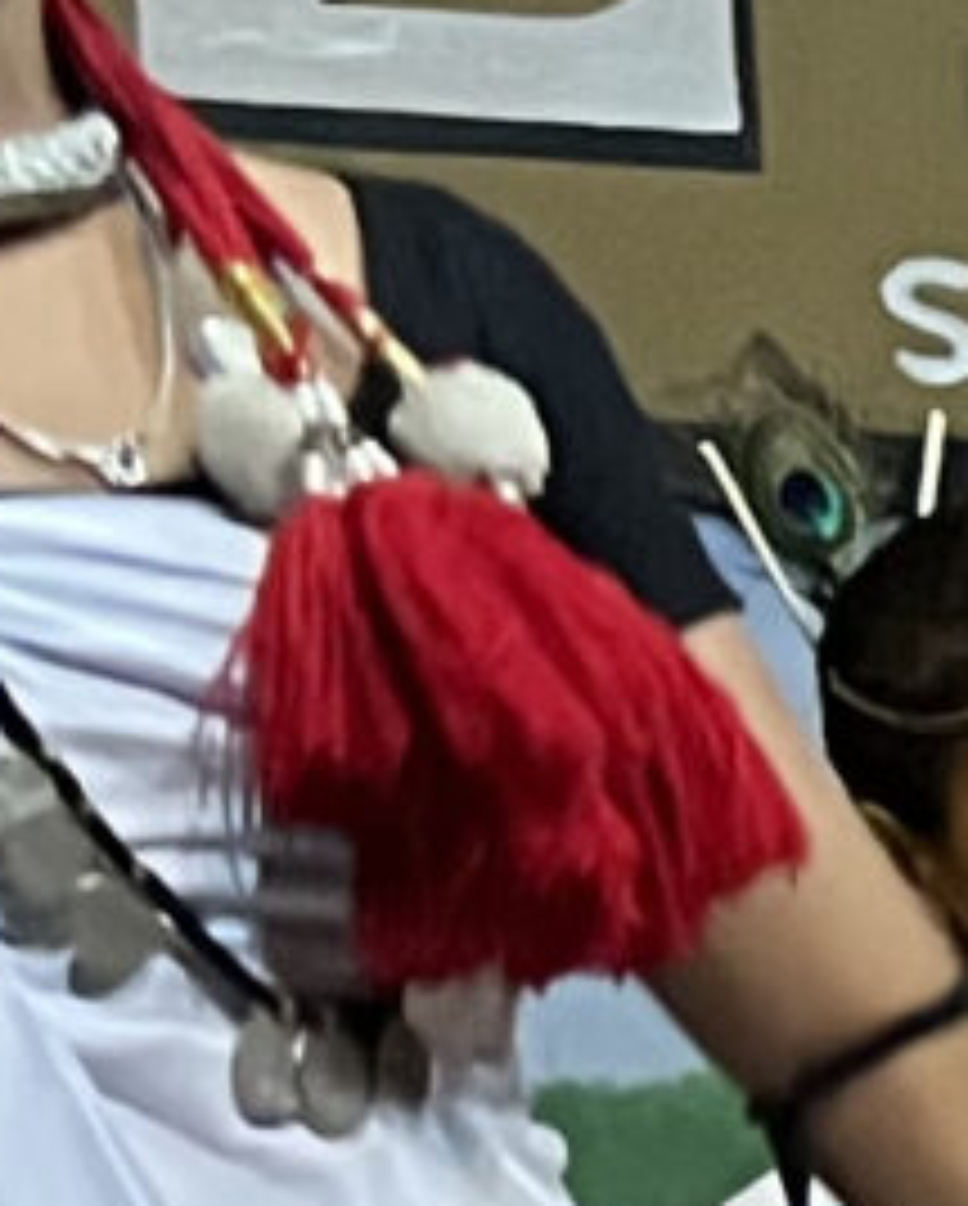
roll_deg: +3.5
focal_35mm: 242
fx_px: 8652
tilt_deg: +3.0
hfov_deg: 5.6
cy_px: 1886
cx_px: 3858
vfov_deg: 7.8
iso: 320
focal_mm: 5.7
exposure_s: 1/60
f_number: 1.5
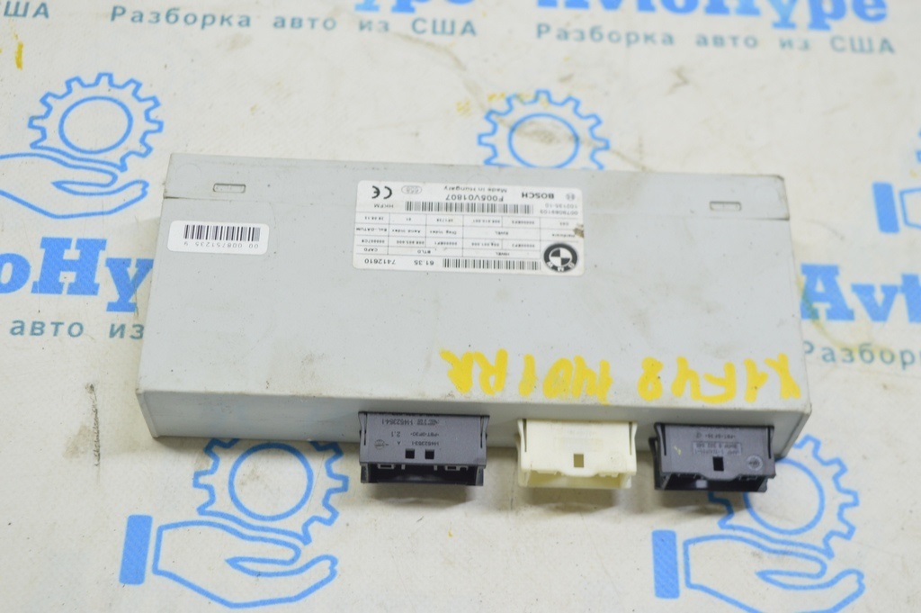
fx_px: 1380
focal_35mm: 54
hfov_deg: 36.9
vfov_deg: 25.0
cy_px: 306
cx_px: 460
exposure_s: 1/20
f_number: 5.6
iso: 400
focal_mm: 36
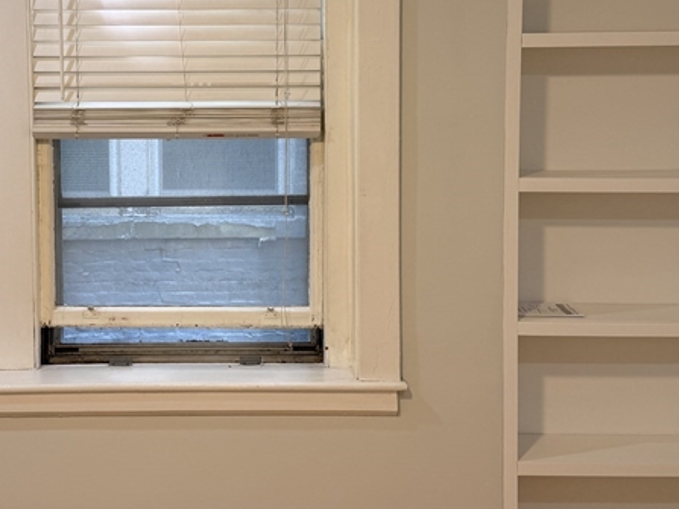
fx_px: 1079
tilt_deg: -4.9
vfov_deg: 26.3
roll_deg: +0.4
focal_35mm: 55
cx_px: 243
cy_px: 138
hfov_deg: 34.7
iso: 80
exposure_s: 1/62
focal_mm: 6.76
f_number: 1.78
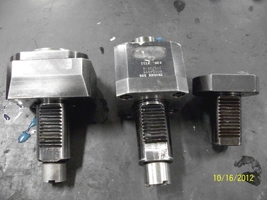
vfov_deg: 40.7
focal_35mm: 35
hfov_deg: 52.6
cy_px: 100
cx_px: 134
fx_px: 270
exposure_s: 1/40
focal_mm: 6.3
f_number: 3.1
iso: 800
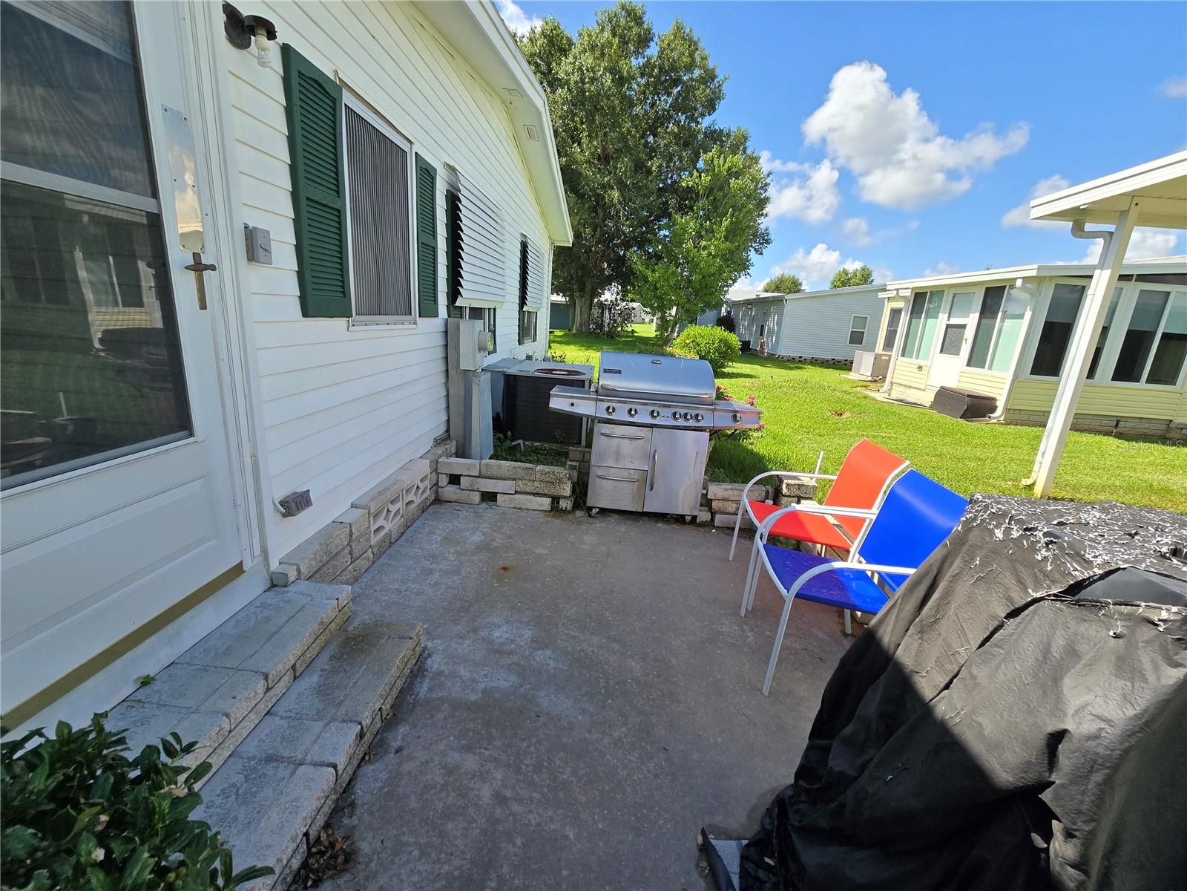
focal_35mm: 13
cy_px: 446
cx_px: 594
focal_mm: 2.2
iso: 50
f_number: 2.2
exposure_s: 1/1453
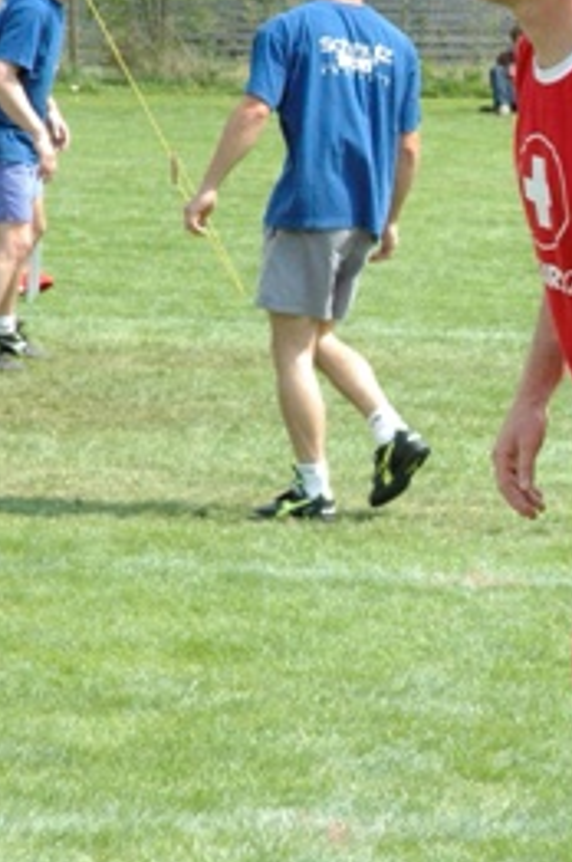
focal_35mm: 238
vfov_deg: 8.6
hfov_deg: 5.7
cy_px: 316
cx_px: 626
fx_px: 5692
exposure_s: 1/500
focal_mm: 65
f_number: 11
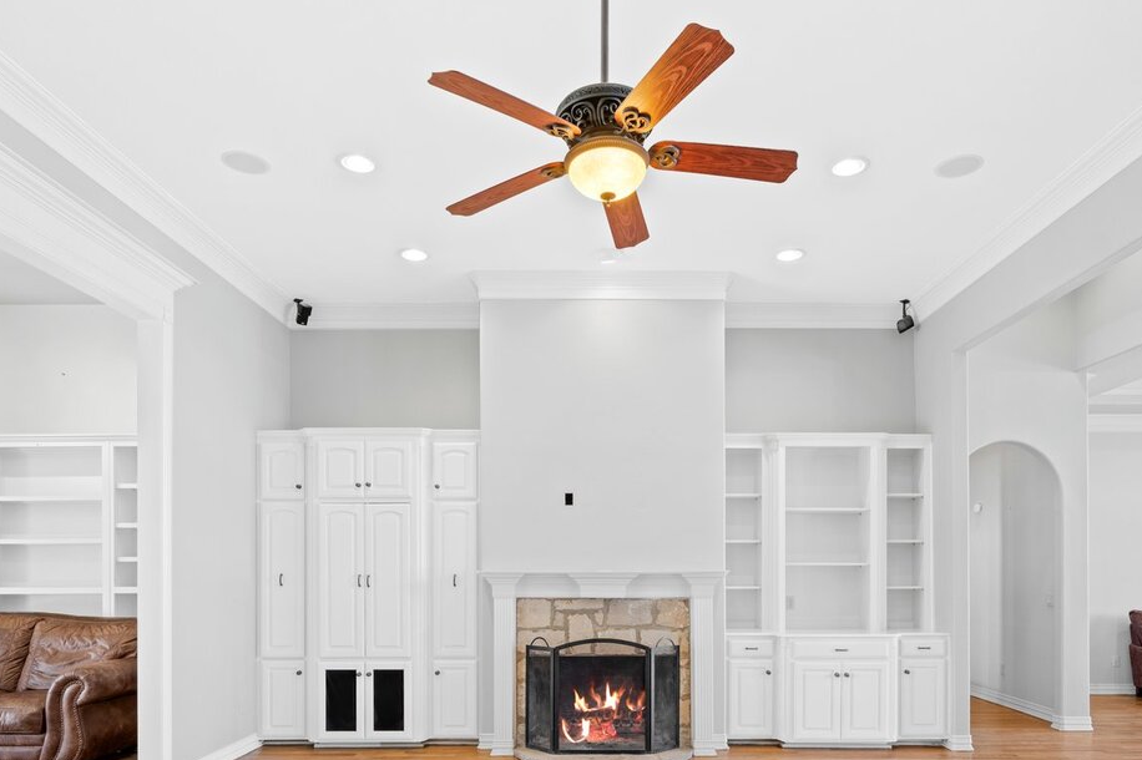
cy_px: 561
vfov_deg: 52.9
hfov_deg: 76.1
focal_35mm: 23
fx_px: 729
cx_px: 595
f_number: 8
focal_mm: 13
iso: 100
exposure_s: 2
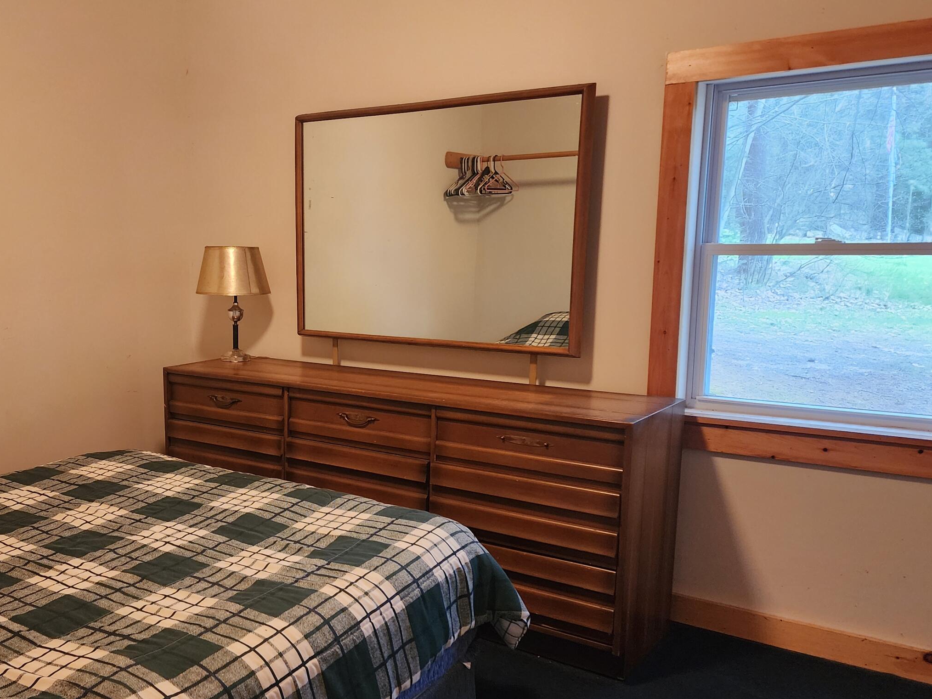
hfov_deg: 52.6
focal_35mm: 34
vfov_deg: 41.7
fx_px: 915
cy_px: 406
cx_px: 289
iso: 500
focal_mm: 6.4
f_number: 1.8
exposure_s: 1/60
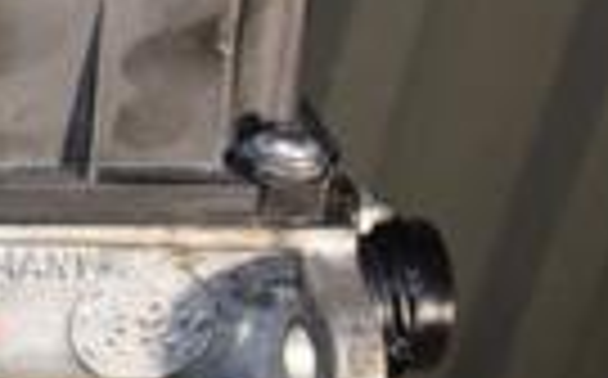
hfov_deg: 10.8
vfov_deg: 7.3
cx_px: -640
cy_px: -94
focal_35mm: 177
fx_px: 2929
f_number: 5
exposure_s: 1/100
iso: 800
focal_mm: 26
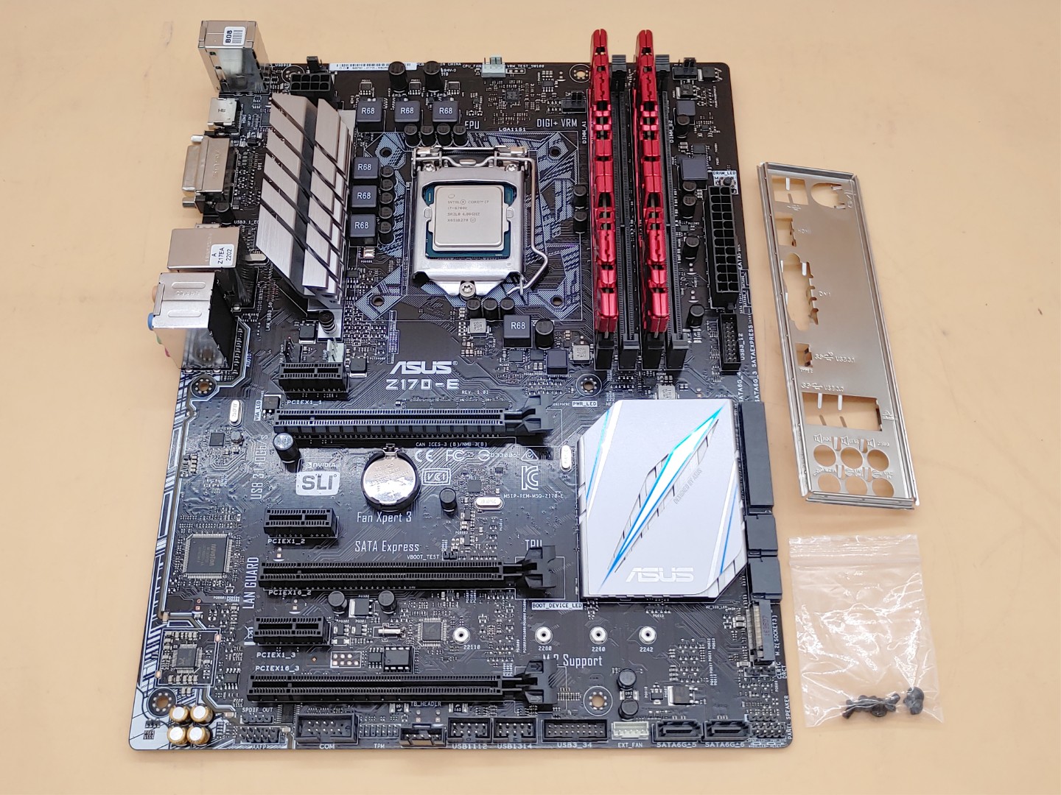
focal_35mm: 33
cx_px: 530
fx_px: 1011
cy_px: 398
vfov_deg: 42.9
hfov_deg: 55.4
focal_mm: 4.36
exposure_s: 1/124
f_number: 1.8
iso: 50
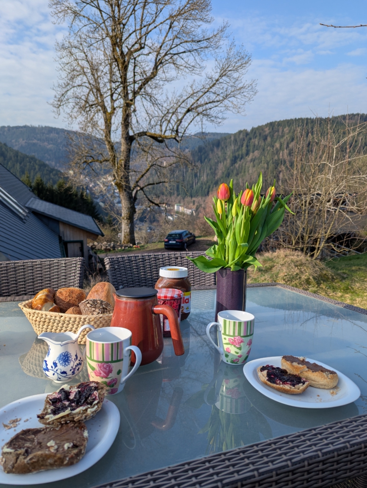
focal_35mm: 24
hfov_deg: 57.0
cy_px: 244
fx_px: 338
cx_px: 184
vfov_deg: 71.5
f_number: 1.85
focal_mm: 6.81
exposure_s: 1/1715
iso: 39
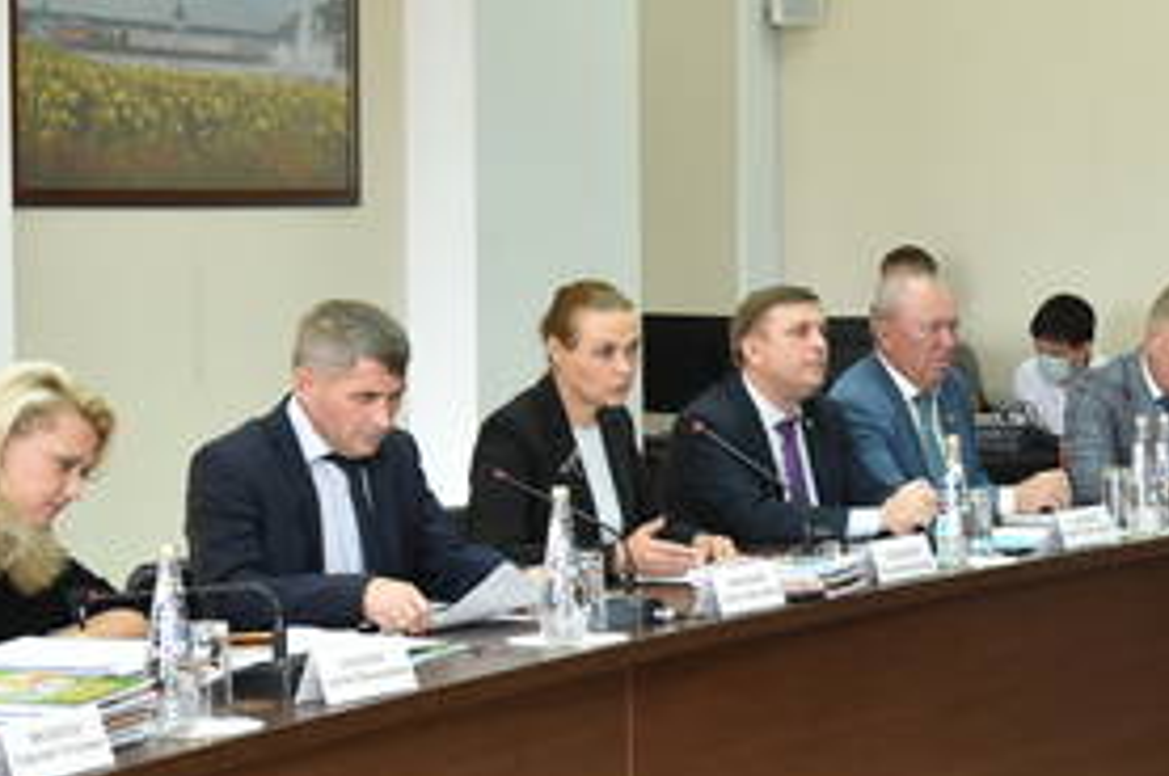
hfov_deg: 19.1
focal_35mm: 104
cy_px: 354
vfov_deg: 13.1
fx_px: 3373
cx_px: 1190
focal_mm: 30
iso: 800
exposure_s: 1/60
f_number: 5
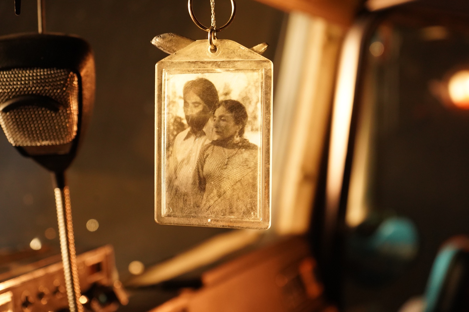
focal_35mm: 49
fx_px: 638
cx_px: 234
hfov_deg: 40.4
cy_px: 156
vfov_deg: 27.5
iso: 5000
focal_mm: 49
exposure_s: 1/125
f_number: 5.6
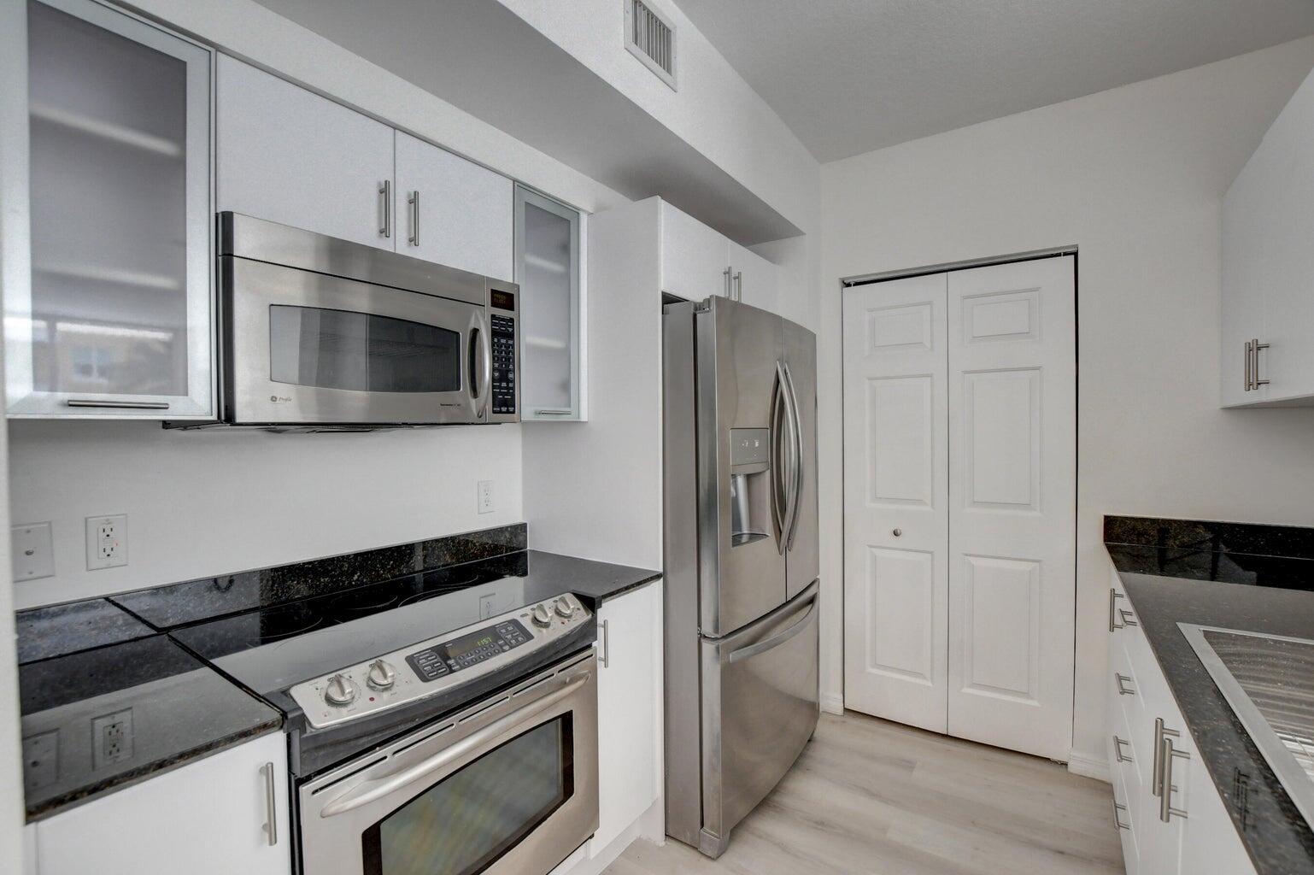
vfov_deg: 77.3
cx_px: 657
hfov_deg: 100.4
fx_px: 547
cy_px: 438
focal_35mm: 15
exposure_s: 1/30
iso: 640
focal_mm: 10
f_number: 8
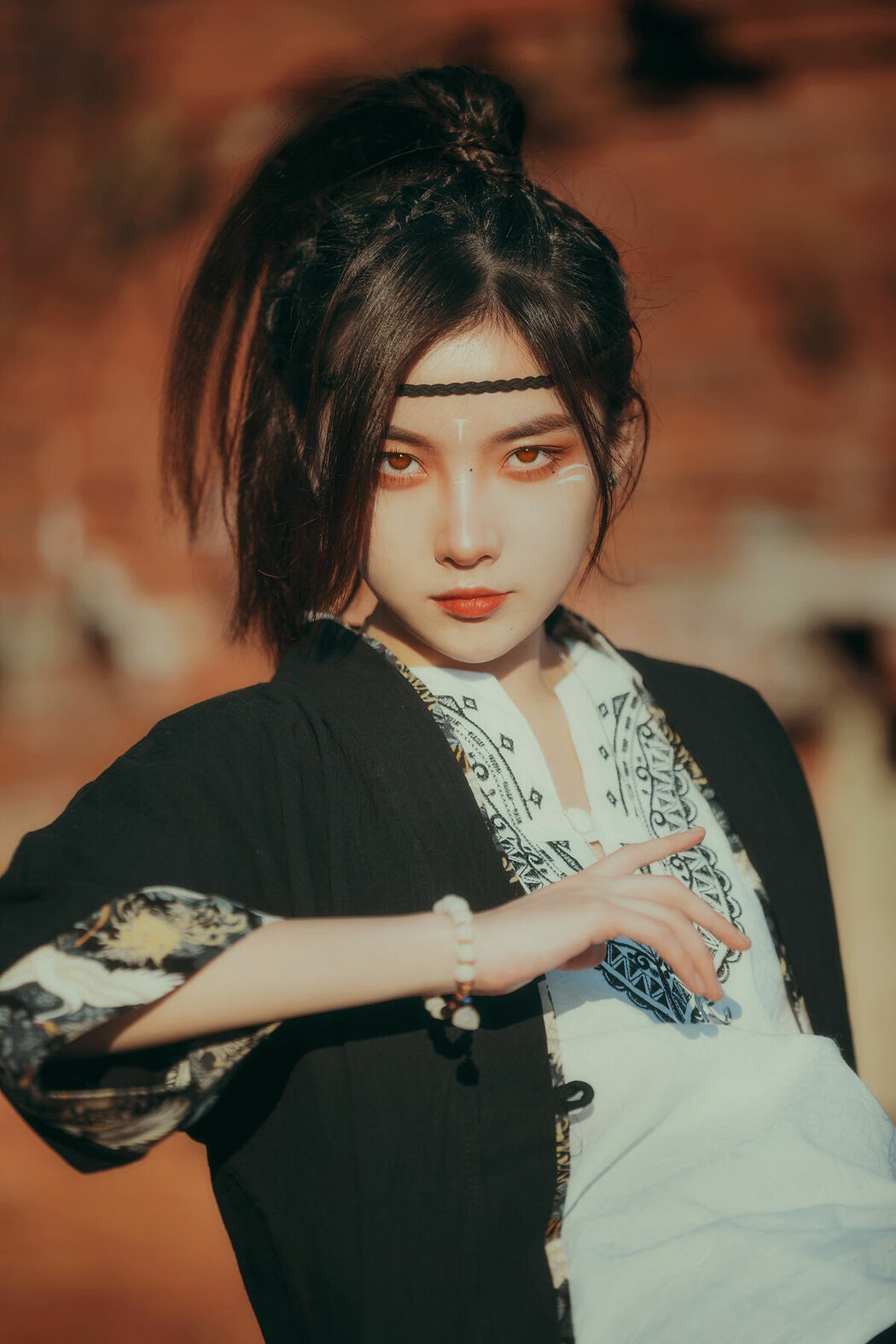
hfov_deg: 7.3
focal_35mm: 189
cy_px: 672
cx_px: 448
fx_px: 7055
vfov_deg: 10.9
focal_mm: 190
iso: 125
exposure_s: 1/1600
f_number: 2.8
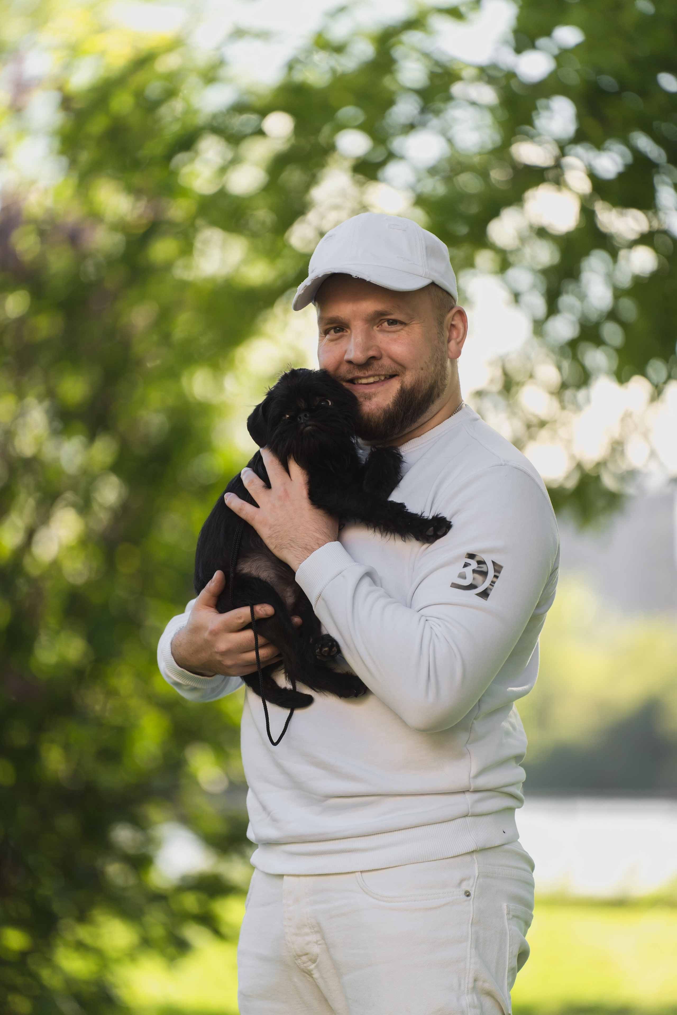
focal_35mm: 180
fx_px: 5077
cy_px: 508
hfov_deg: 7.6
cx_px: 338
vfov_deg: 11.4
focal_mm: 180
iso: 250
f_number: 2.8
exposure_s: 1/1250
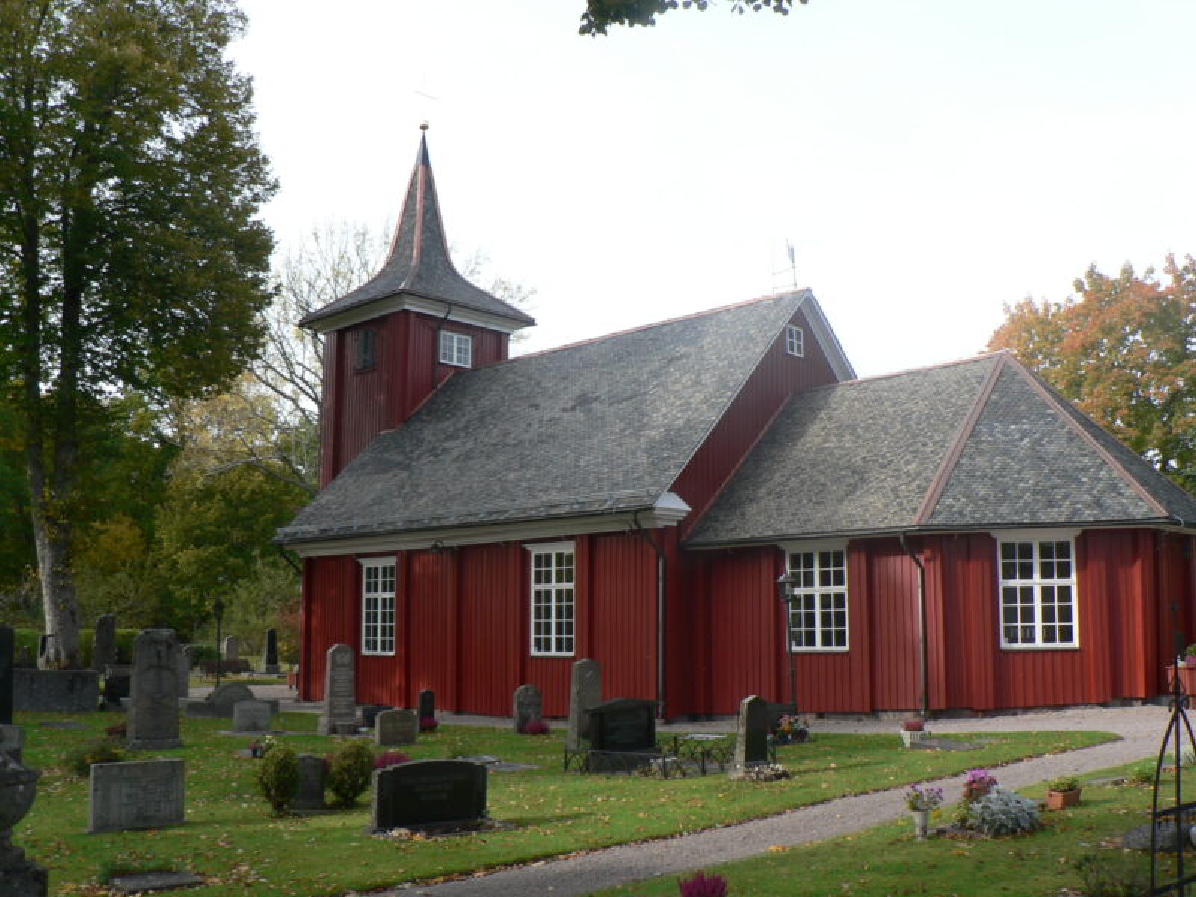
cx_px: 598
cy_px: 448
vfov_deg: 39.7
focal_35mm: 36
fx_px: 1244
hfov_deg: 51.4
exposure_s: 1/160
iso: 80
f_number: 4
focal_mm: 6
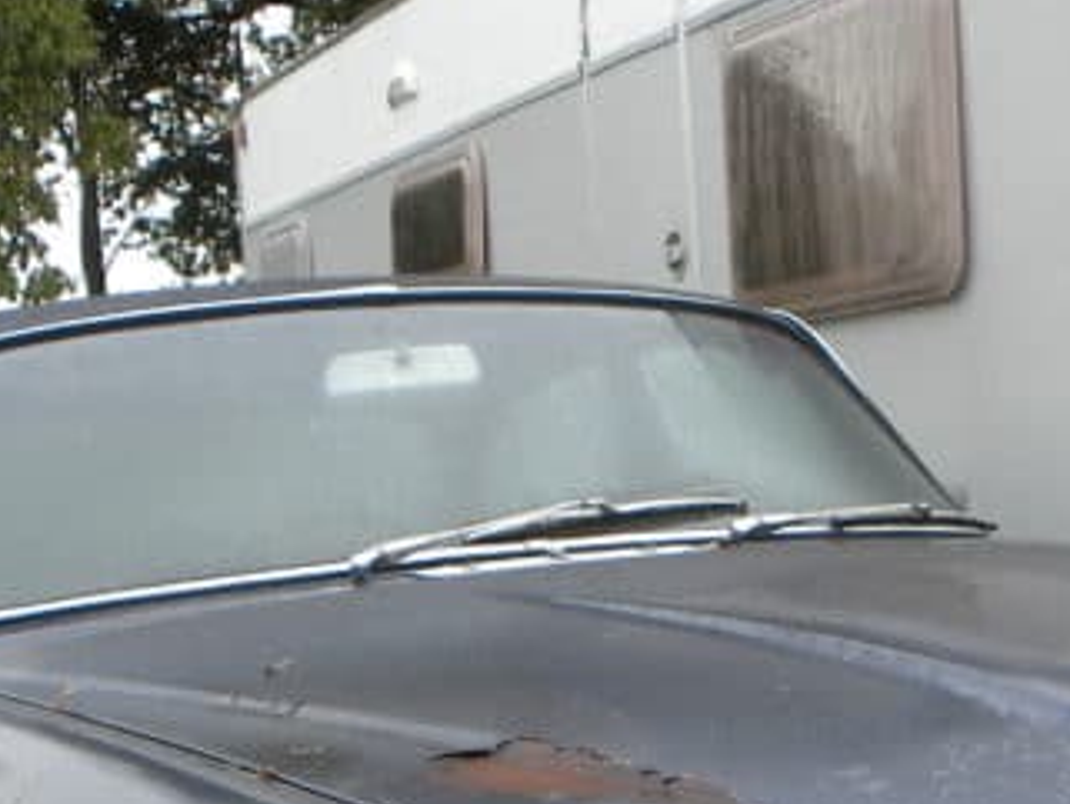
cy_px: 771
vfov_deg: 17.4
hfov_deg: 23.2
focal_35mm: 83
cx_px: 843
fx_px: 2567
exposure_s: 1/89.5
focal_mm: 4.6
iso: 64
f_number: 3.5
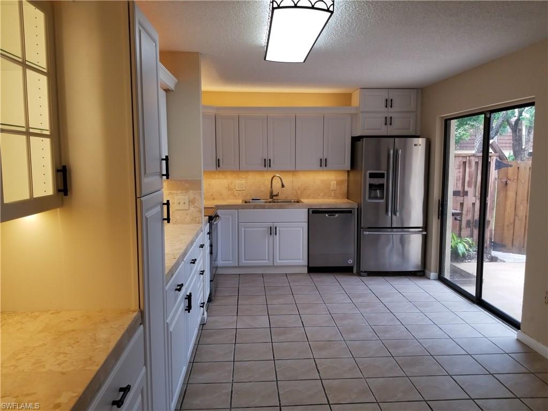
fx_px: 412
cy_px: 206
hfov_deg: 67.3
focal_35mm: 26
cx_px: 274
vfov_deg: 53.1
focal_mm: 4.25
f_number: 1.7
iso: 80
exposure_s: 1/120
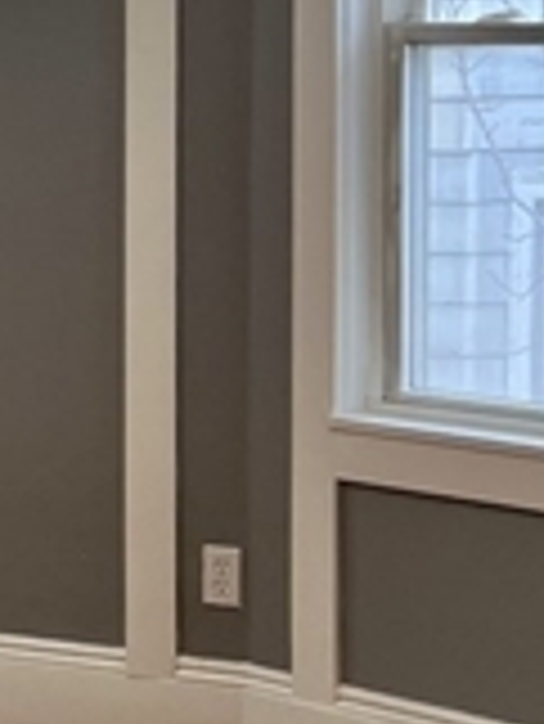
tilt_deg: -4.6
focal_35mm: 124
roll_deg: +1.2
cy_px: 234
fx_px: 2595
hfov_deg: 10.9
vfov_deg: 15.8
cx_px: -544
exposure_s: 1/60
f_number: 1.5
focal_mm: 5.7
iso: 80
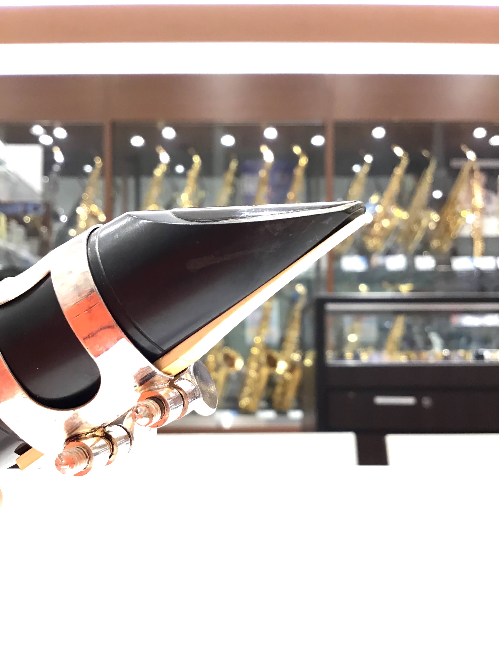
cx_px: 250
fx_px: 596
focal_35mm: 31
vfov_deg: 58.4
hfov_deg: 45.4
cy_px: 332
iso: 80
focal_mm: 3.3
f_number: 2.4
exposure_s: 1/30
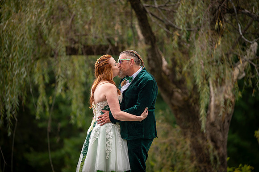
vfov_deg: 7.1
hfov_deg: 10.6
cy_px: 86
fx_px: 1397
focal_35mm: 194
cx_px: 130
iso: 50
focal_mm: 190
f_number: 3.2
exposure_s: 1/125
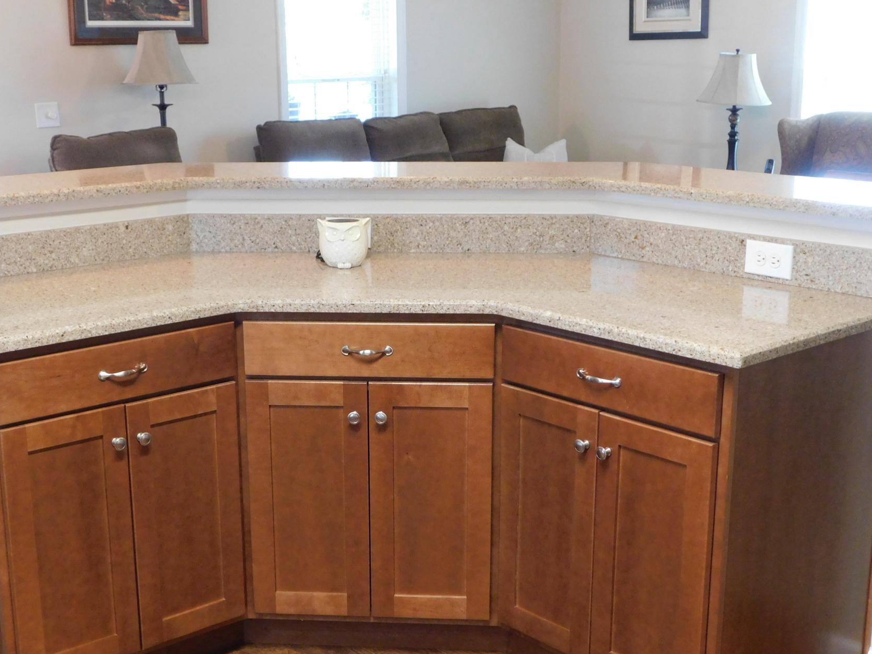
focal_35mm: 49
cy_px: 371
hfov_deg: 38.8
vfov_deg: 29.6
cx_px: 364
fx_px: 1234
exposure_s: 1/13
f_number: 3.6
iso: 400
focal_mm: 7.1
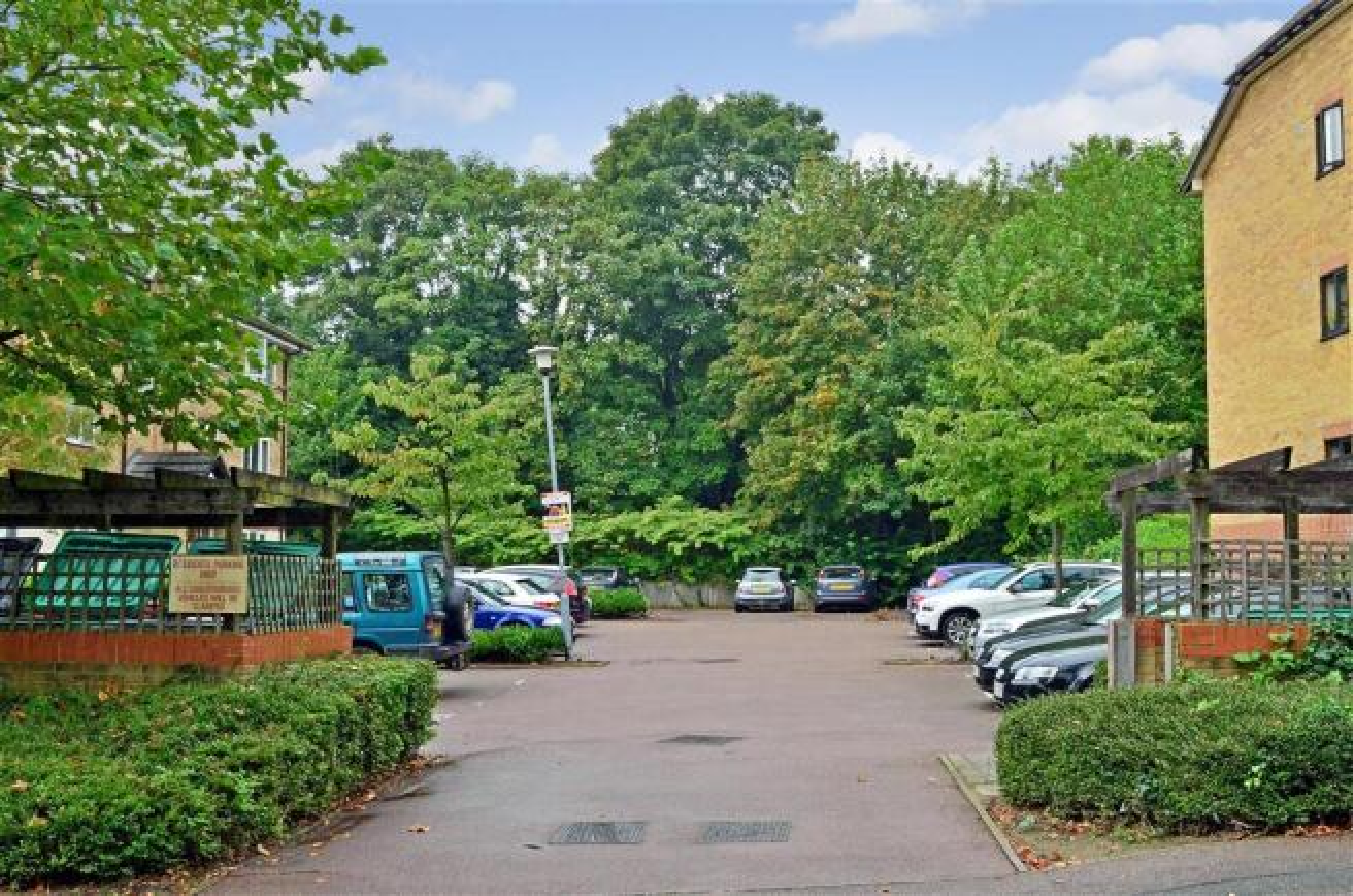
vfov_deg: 34.0
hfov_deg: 49.7
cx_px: 676
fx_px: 1462
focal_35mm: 39
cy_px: 448
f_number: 25
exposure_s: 1/20
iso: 400
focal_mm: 26
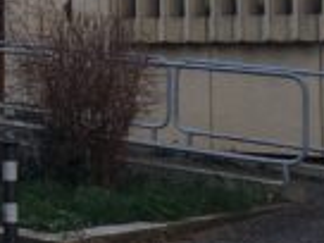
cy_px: -52
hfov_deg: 12.7
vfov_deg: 9.9
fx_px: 1385
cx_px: -148
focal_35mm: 148
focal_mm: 4.15
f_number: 2.2
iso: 25
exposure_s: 1/167
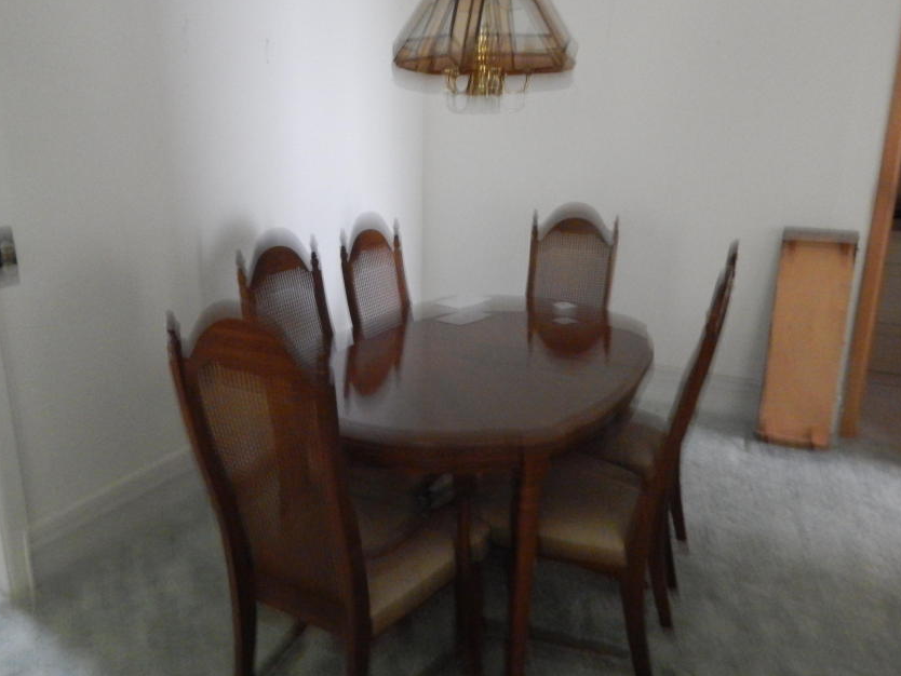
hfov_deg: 65.2
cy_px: 332
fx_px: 703
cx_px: 422
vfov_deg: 51.4
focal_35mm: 27
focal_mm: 4
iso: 800
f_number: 3
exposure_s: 1/5
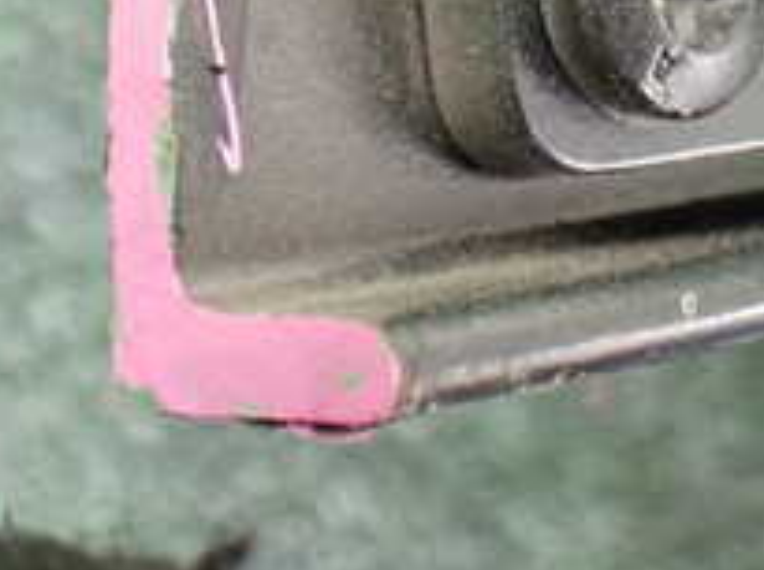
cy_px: -160
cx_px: 302
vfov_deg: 15.9
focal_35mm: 88
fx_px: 1939
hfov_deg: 22.3
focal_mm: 5.4
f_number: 2.3
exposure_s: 1/30
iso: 1000
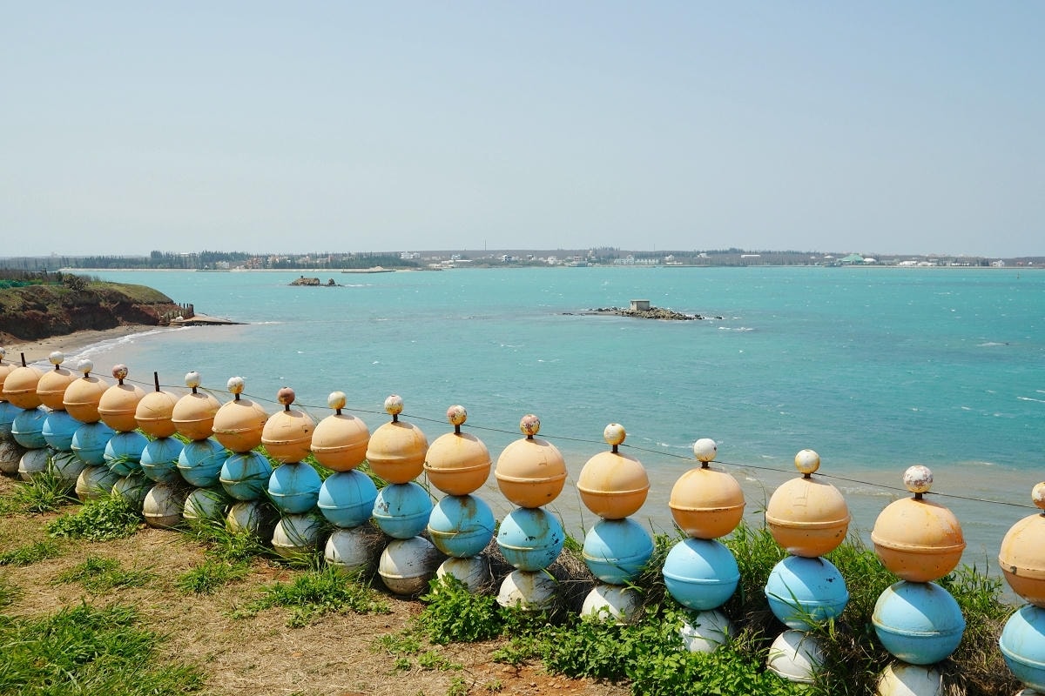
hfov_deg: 54.4
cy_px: 348
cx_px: 522
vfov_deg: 37.9
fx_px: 1016
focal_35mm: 35
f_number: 9
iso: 100
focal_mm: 35
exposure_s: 1/125
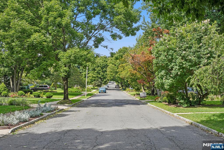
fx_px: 261
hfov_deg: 46.4
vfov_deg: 31.9
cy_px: 75
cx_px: 112
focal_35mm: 42
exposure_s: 1/250
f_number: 8
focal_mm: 28
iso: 200
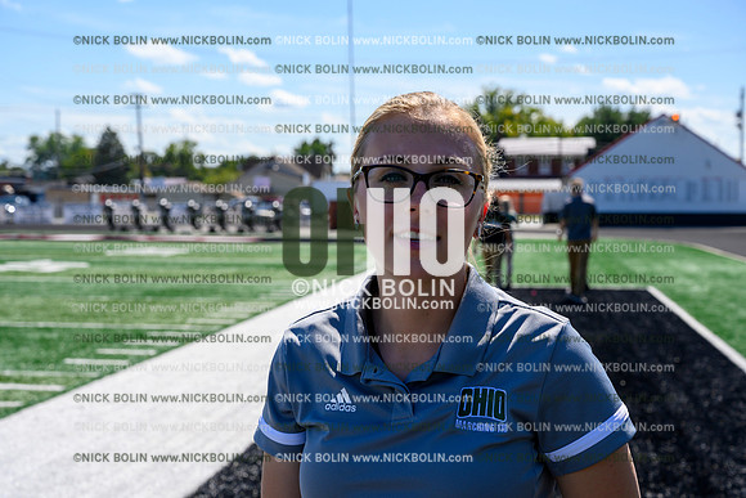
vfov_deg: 19.5
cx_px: 373
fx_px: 1451
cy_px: 249
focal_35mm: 70
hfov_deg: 28.8
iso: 160
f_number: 8
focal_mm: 70
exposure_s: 1/500
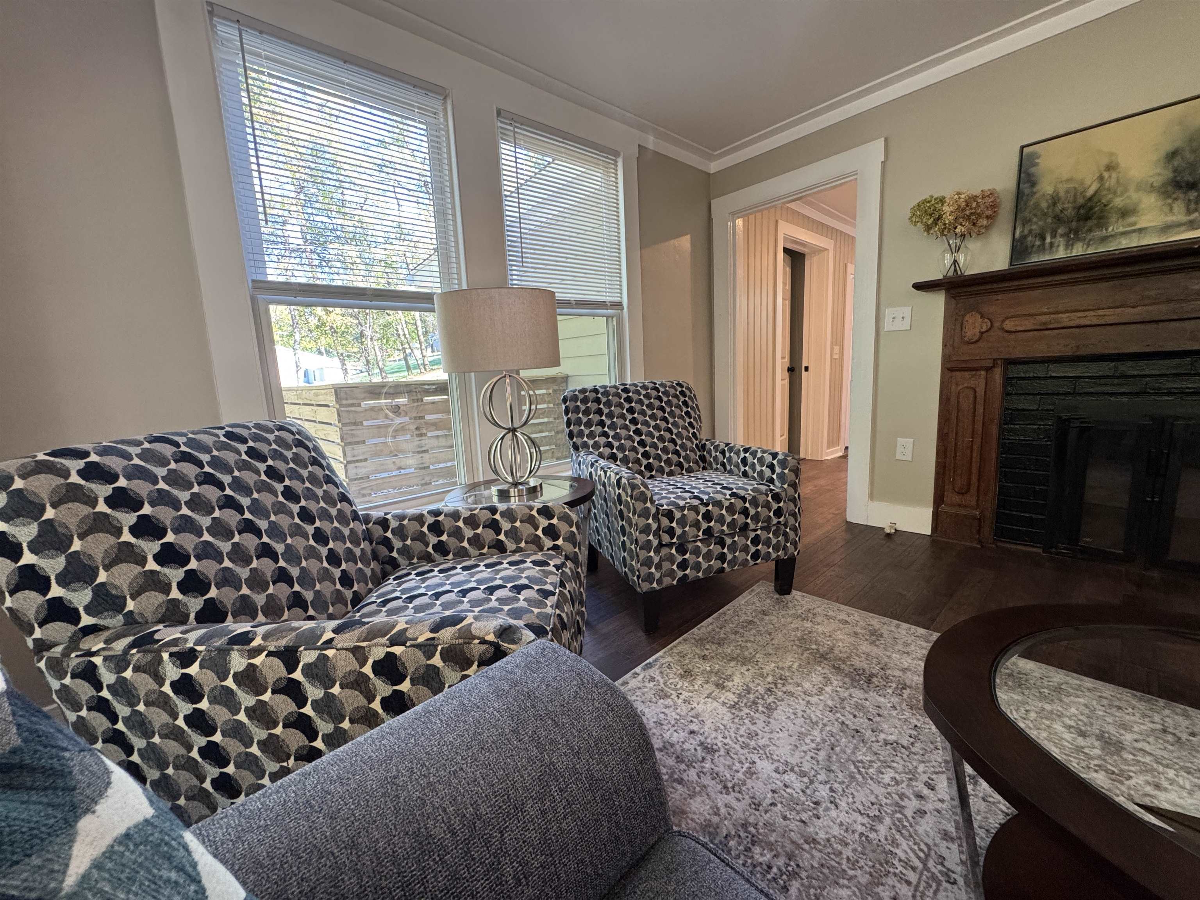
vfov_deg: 85.7
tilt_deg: -9.1
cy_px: 450
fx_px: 485
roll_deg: +2.5
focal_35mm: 14
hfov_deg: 102.1
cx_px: 600
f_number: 2.2
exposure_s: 1/60
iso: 250
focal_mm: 2.22
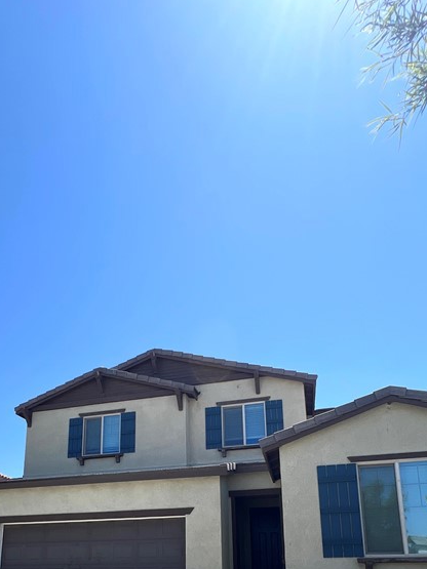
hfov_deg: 56.6
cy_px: 483
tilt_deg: +13.3
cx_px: 187
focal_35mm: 24
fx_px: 395
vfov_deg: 63.1
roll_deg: +1.2
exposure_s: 1/1553
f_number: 1.8
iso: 32
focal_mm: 1.57
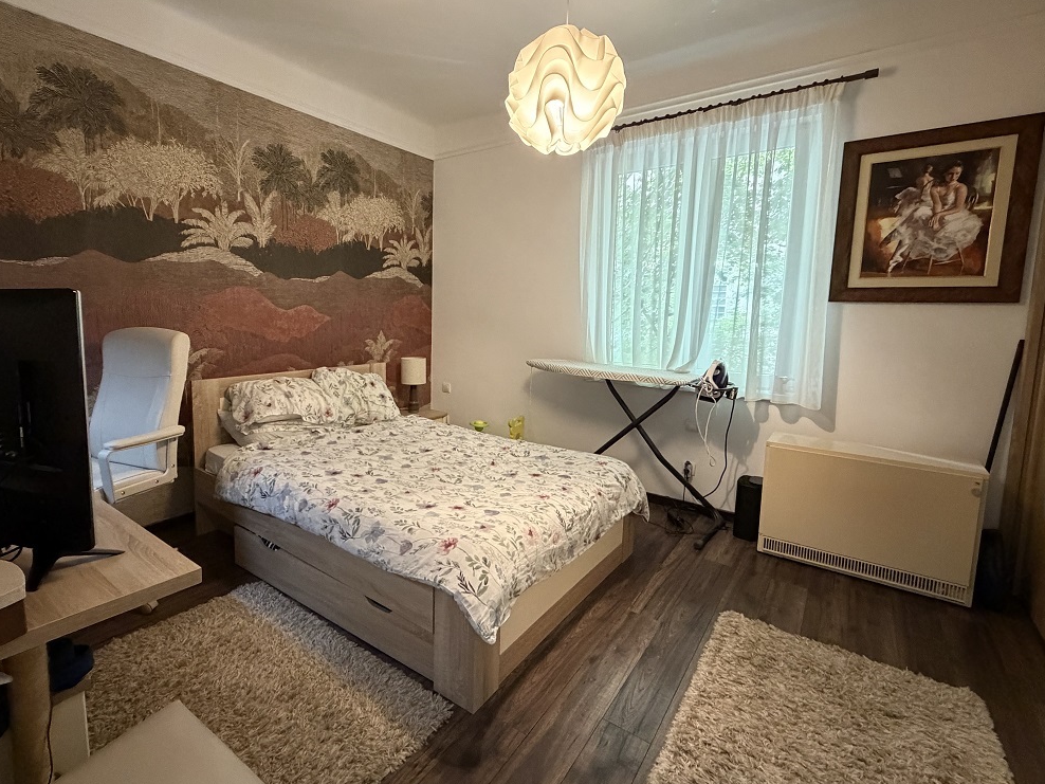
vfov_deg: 74.7
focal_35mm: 17
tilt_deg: -6.3
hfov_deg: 90.7
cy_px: 368
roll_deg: -0.5
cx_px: 470
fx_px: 513
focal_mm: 2.22
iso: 800
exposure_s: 1/50
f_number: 2.2
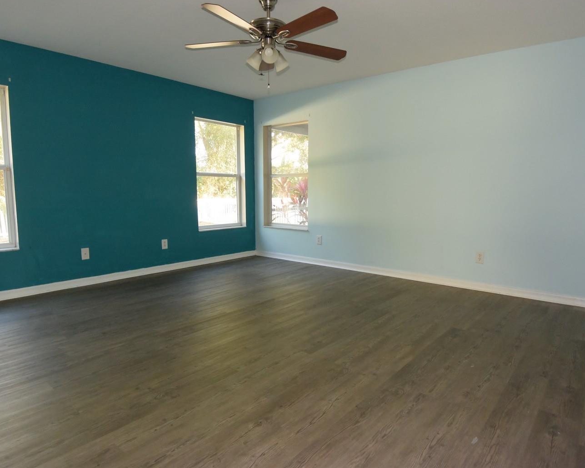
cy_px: 230
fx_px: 364
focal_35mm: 21
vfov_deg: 65.5
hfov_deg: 77.6
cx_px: 298
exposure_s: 1/60
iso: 800
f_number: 3.5
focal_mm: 6.7
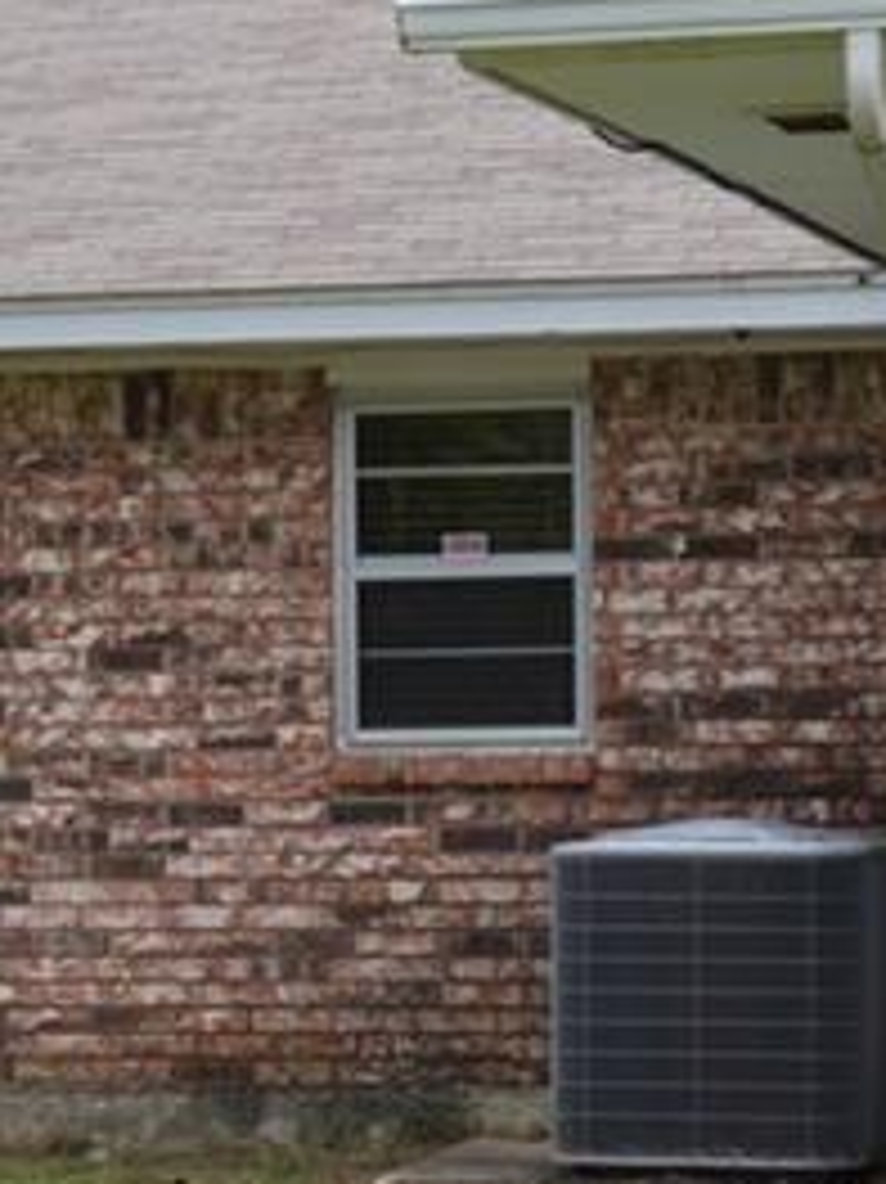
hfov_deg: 9.4
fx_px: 5362
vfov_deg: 12.5
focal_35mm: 157
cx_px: 139
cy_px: 1017
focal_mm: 28
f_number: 6.3
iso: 100
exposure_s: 1/160
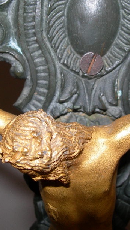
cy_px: 93
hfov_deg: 17.5
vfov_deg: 30.5
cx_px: 58
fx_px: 422
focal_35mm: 69
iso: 50
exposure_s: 1/60.1
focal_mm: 7.8
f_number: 4.8
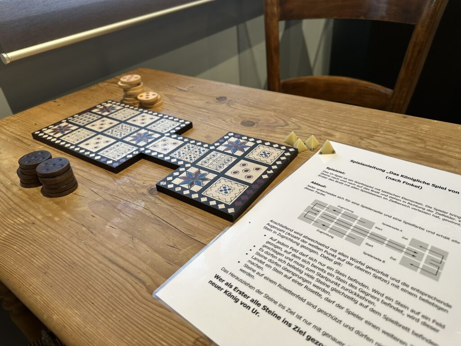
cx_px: 230
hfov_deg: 71.6
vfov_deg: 56.8
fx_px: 320
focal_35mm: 24
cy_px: 173
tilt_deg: -34.2
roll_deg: +5.0
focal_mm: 6.86
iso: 125
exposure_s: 1/50
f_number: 1.78
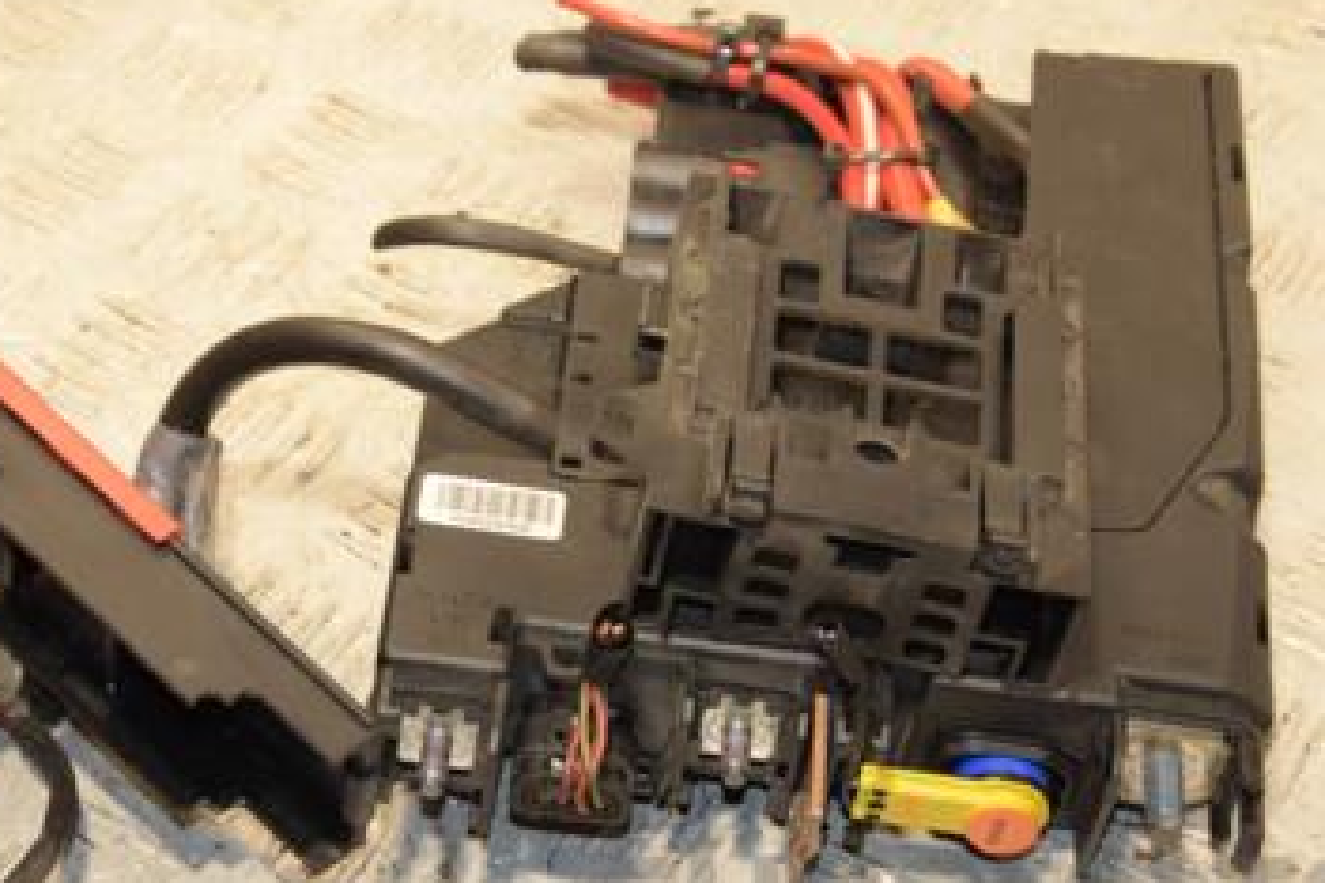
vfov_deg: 15.2
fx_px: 3307
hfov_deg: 22.6
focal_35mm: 90
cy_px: 411
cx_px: 532
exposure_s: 1/200
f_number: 5
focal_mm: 35
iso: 800
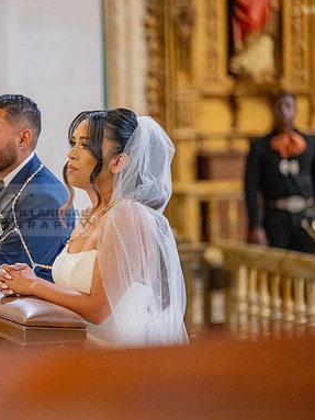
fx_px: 2209
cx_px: 4
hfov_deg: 8.1
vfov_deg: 10.9
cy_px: 210
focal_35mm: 182
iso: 2000
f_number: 2.8
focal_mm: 125
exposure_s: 1/200
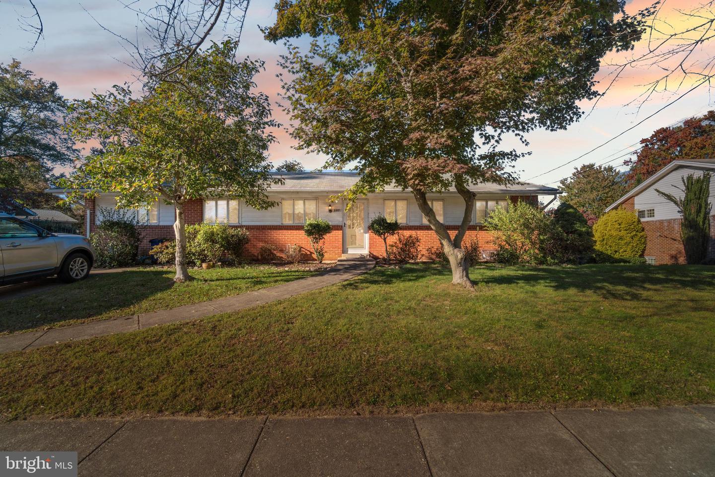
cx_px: 358
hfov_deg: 100.4
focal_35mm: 15
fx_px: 298
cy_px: 238
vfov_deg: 77.3
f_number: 5.6
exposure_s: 1/320
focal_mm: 10
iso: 100
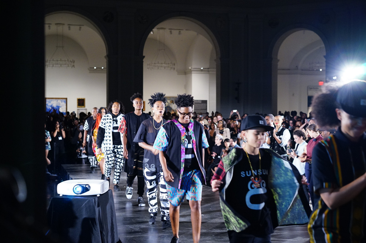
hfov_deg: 36.3
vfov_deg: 24.6
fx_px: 559
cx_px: 183
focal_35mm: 55
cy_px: 122
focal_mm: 55
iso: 2500
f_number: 4
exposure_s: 1/60
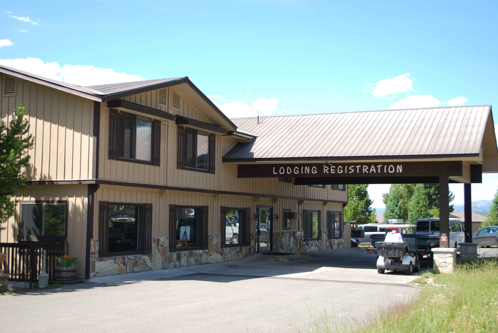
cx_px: 249
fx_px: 665
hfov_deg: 41.1
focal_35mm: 48
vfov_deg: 28.2
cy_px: 166
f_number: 4.8
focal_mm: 32
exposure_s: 1/160
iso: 100
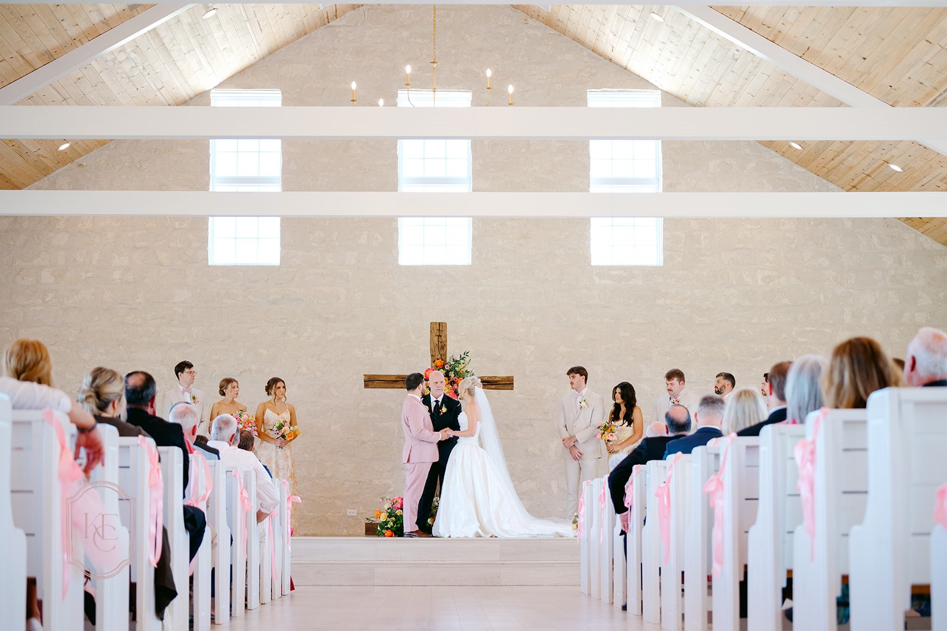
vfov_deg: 19.5
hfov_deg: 28.8
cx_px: 474
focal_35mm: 70
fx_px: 1841
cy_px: 316
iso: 640
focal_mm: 70
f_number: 2.8
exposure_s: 1/160
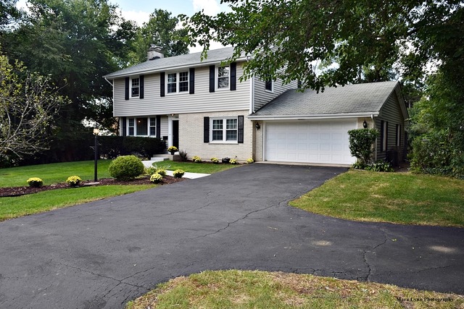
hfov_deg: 67.4
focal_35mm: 27
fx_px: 348
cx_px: 232
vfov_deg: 48.0
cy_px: 154
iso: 100
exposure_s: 1/160
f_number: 6.3
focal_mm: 18
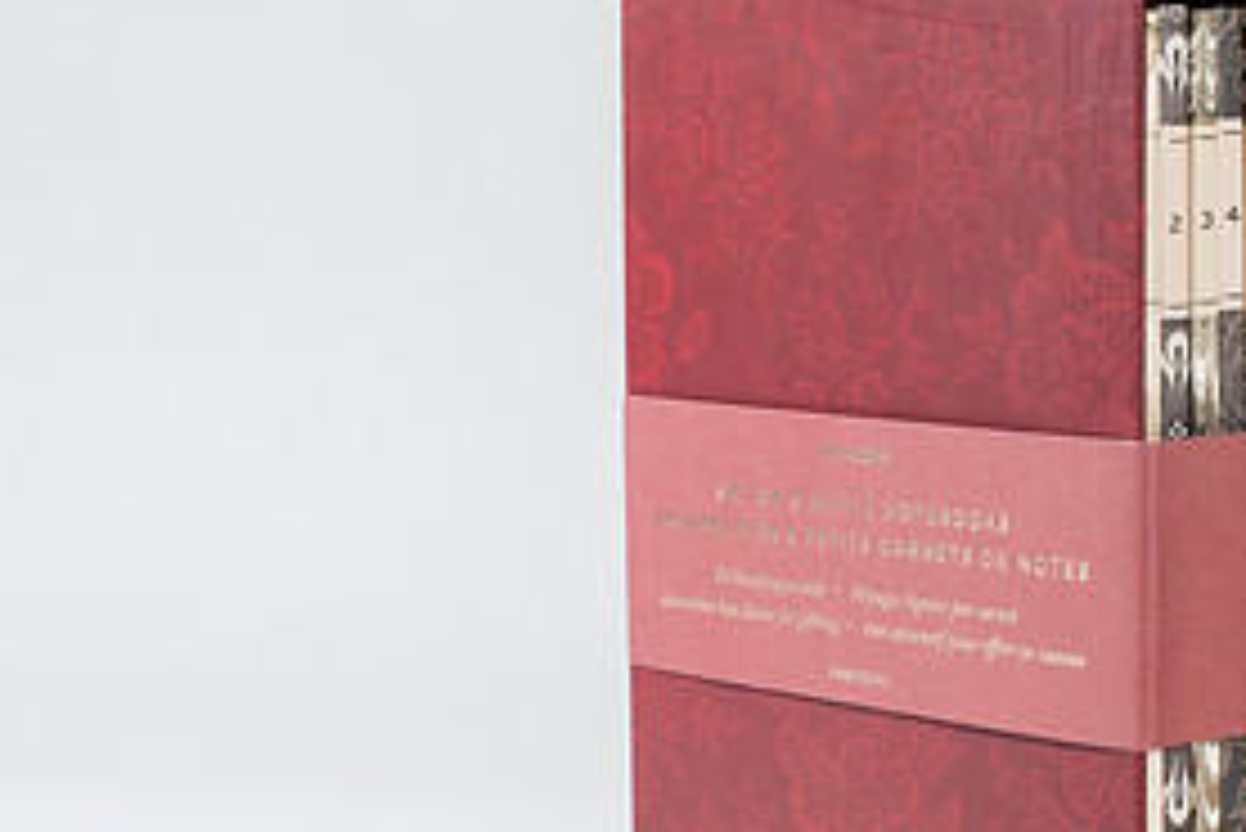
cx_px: 928
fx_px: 3740
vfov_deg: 12.7
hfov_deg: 18.8
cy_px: 533
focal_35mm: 108
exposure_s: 1/250
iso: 200
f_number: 11
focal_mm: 50
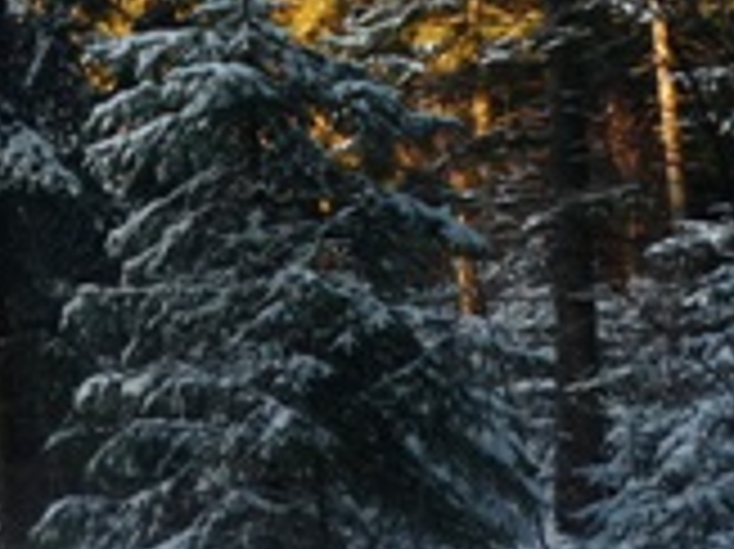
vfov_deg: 16.6
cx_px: -27
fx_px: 1865
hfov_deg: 21.4
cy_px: 63
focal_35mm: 88
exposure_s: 1/80
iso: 100
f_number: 3.3
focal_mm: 5.2
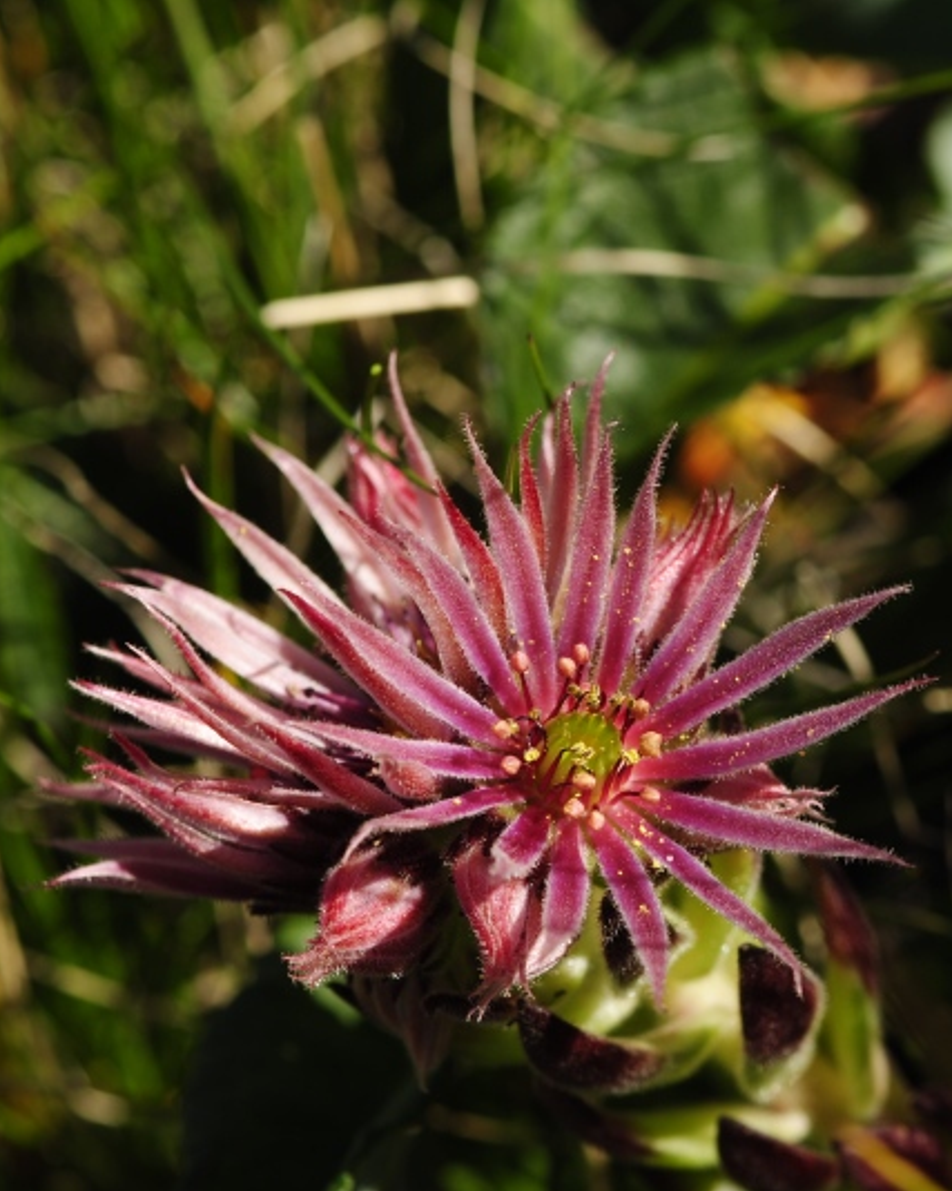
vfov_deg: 10.7
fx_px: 6331
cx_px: 885
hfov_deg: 8.6
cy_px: 596
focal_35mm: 180
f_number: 8
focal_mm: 85
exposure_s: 1/250
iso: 100
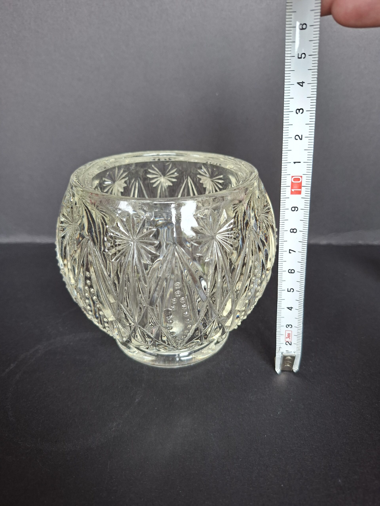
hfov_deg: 58.9
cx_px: 190
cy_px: 253
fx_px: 337
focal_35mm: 23
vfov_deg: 73.9
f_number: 1.8
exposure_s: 1/50
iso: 200
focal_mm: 5.54
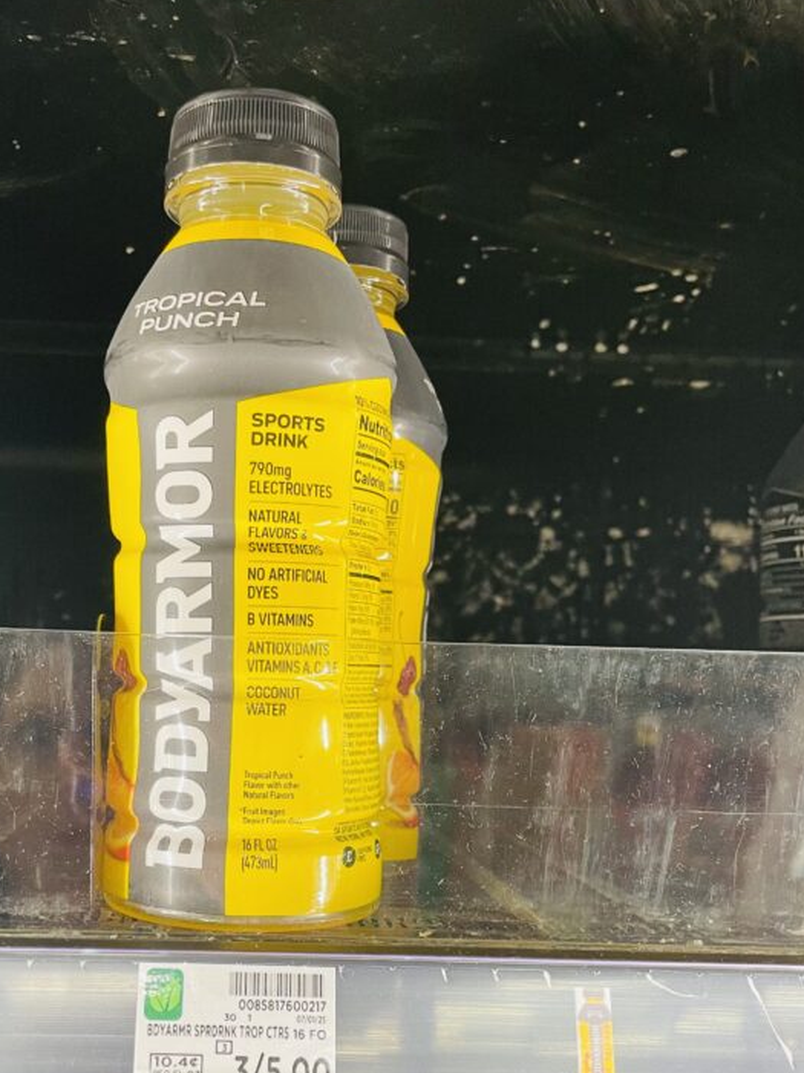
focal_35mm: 38
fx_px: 1178
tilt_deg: +2.7
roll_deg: -2.3
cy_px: 768
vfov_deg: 47.6
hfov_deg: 37.1
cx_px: 245
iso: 125
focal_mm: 4.2
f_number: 1.6
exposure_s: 1/63
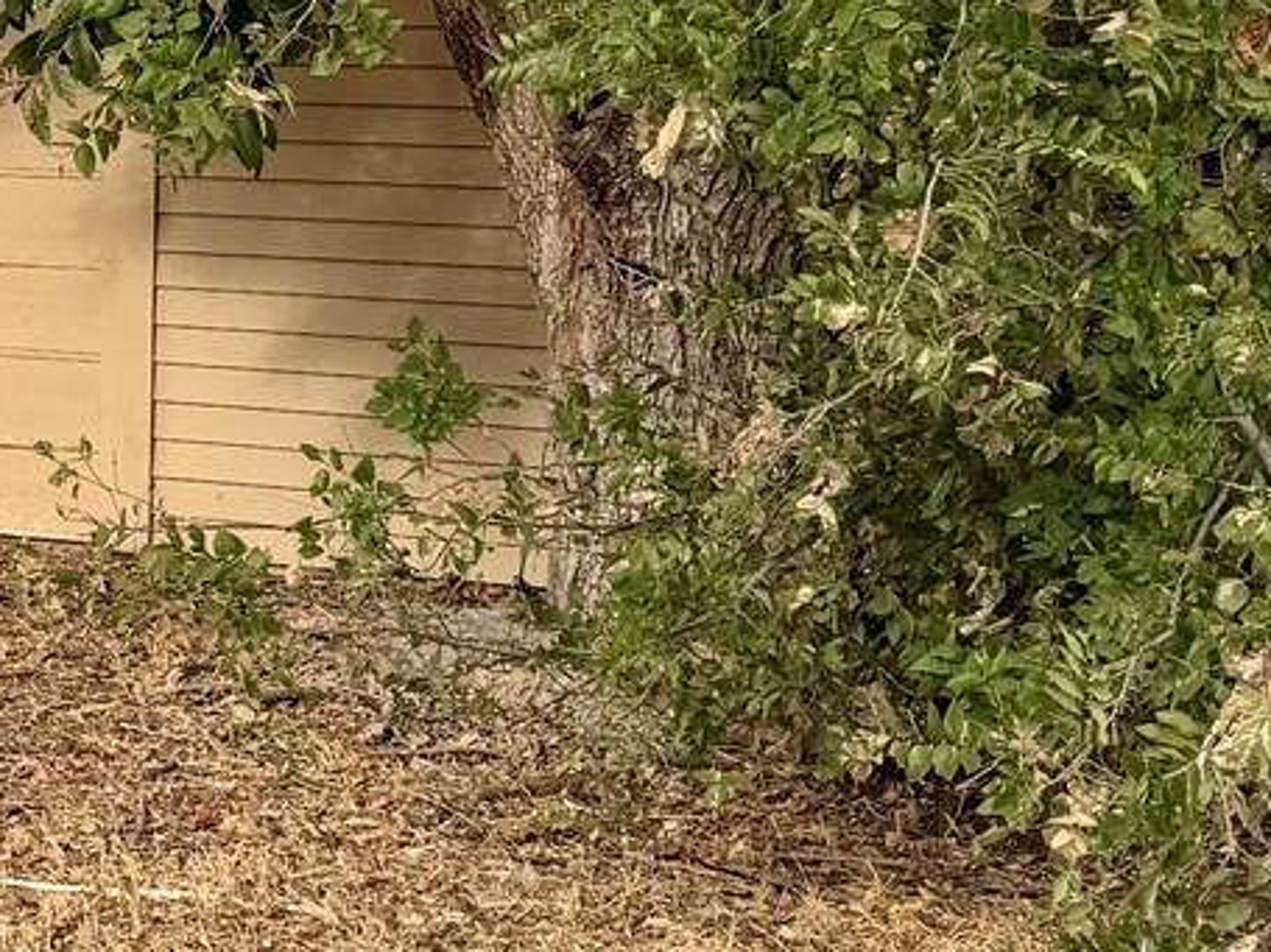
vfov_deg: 13.6
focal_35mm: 108
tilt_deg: -3.4
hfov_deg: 15.5
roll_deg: -3.1
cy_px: 81
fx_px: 3964
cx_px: -1039
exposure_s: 1/1585
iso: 80
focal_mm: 6.76
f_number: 1.78
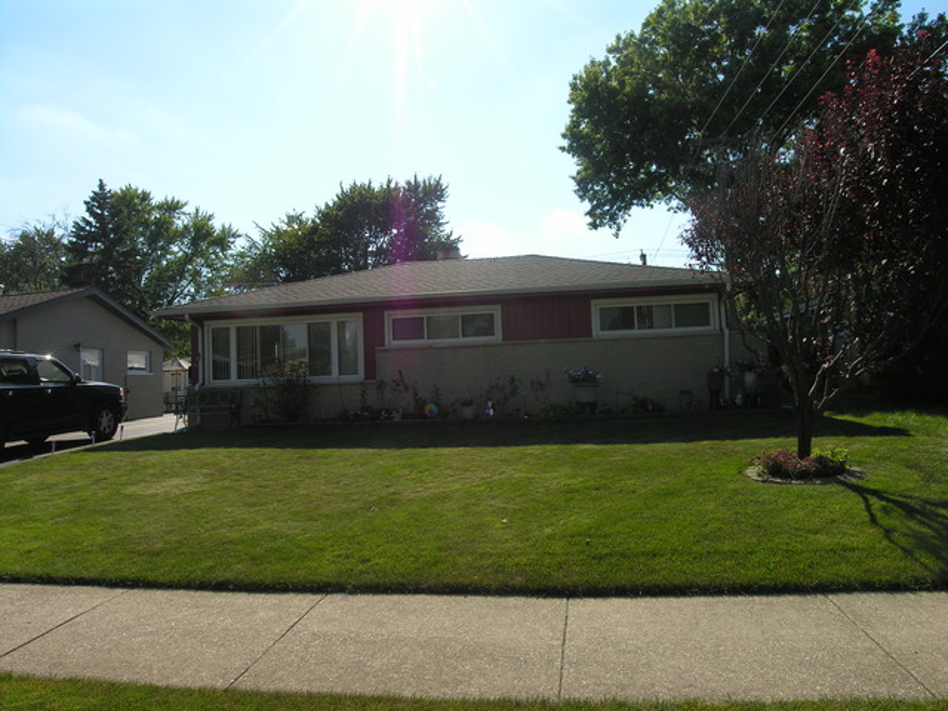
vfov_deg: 56.8
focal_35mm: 24
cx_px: 474
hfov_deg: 71.6
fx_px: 657
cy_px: 356
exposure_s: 1/254
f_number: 5.7
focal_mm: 6.1
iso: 50
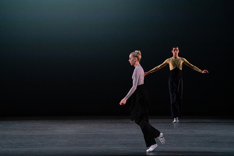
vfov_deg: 6.9
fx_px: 1300
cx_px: 117
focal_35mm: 200
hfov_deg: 10.3
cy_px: 78
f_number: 8
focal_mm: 200
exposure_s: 1/500
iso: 12800
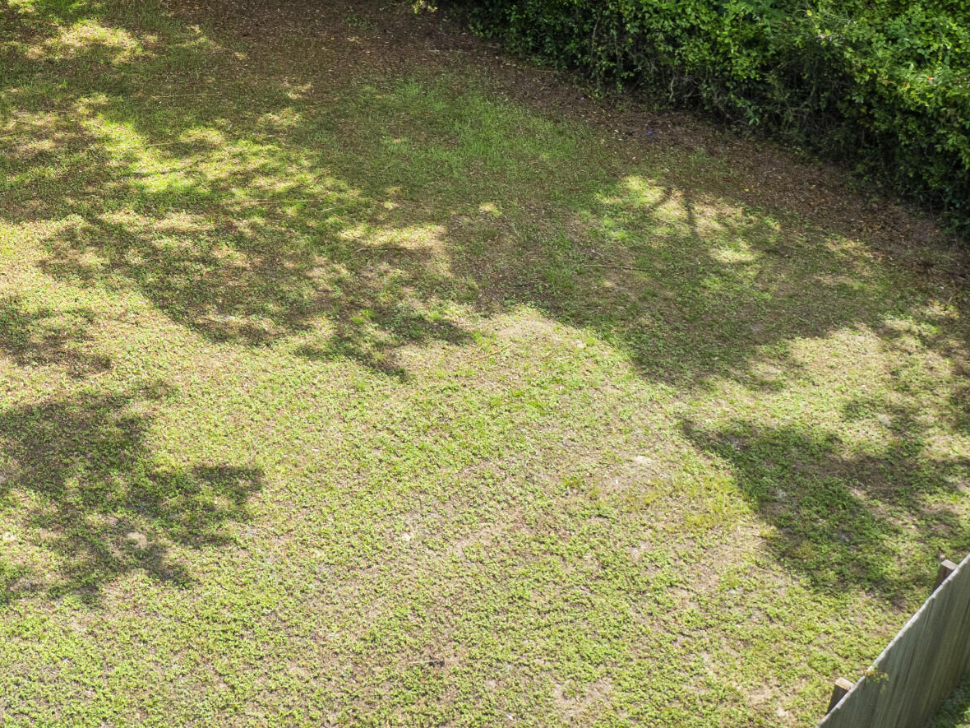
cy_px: 35
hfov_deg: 28.3
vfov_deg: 23.2
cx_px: -145
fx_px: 1709
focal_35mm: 61
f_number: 2.8
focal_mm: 12.29
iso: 100
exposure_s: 1/40
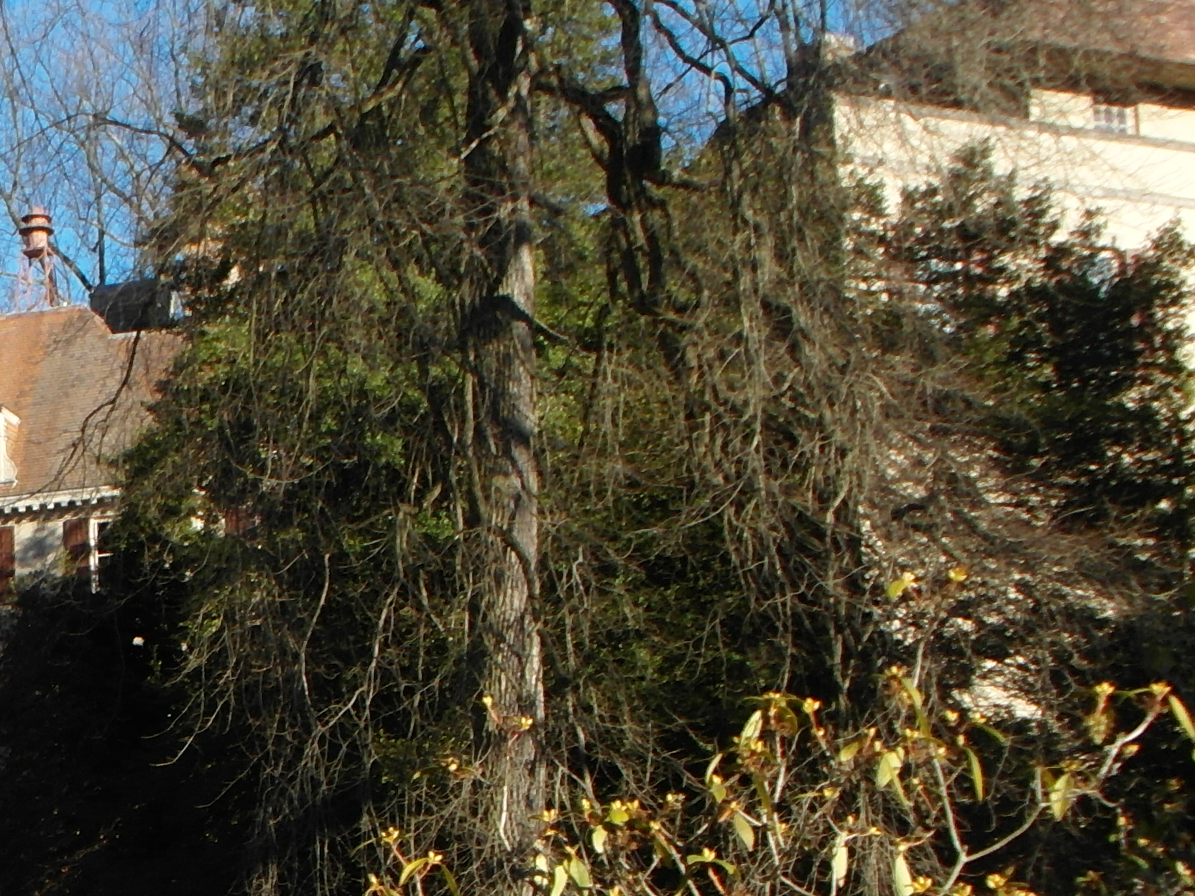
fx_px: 3348
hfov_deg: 18.7
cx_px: -377
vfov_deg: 15.0
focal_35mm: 97
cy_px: 835
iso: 100
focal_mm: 6.2
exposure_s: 1/350
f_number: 4.3
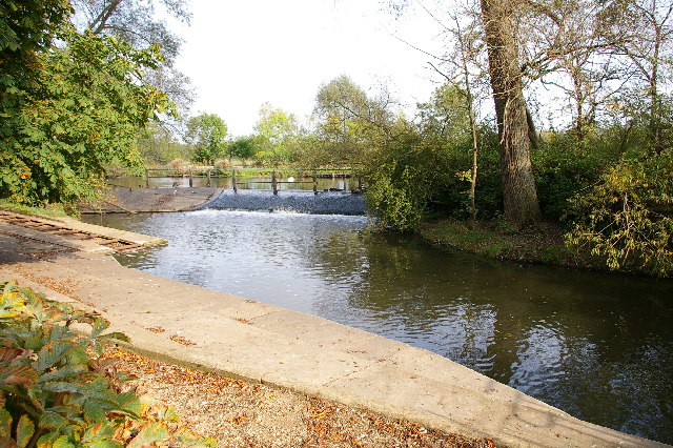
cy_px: 224
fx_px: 504
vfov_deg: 47.9
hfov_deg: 67.4
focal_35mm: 27
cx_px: 336
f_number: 5.6
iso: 200
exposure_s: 1/125
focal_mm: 18
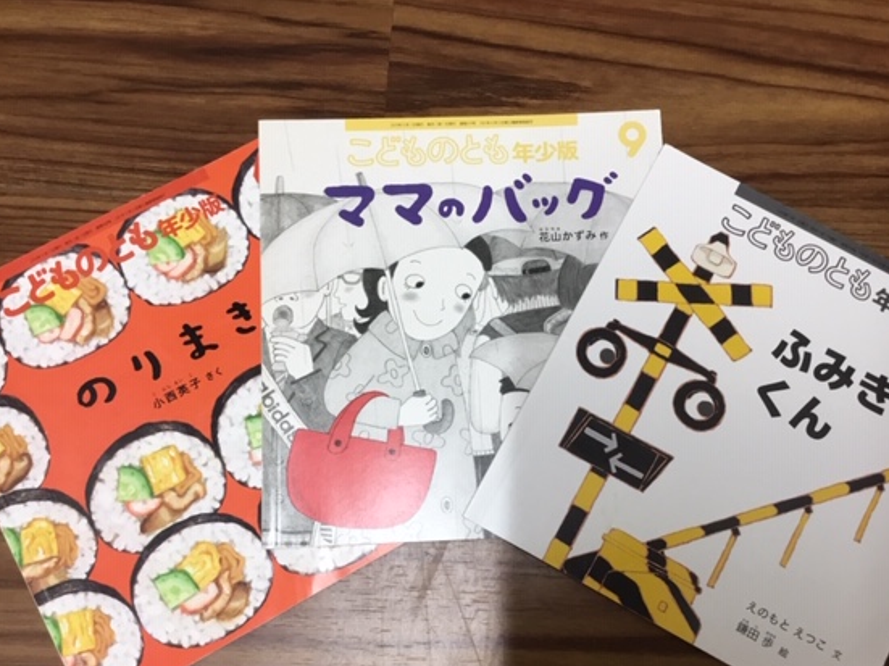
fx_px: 924
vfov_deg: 39.5
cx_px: 473
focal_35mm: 36
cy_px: 384
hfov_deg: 51.3
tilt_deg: -79.9
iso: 50
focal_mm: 3.3
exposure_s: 1/30
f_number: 2.4
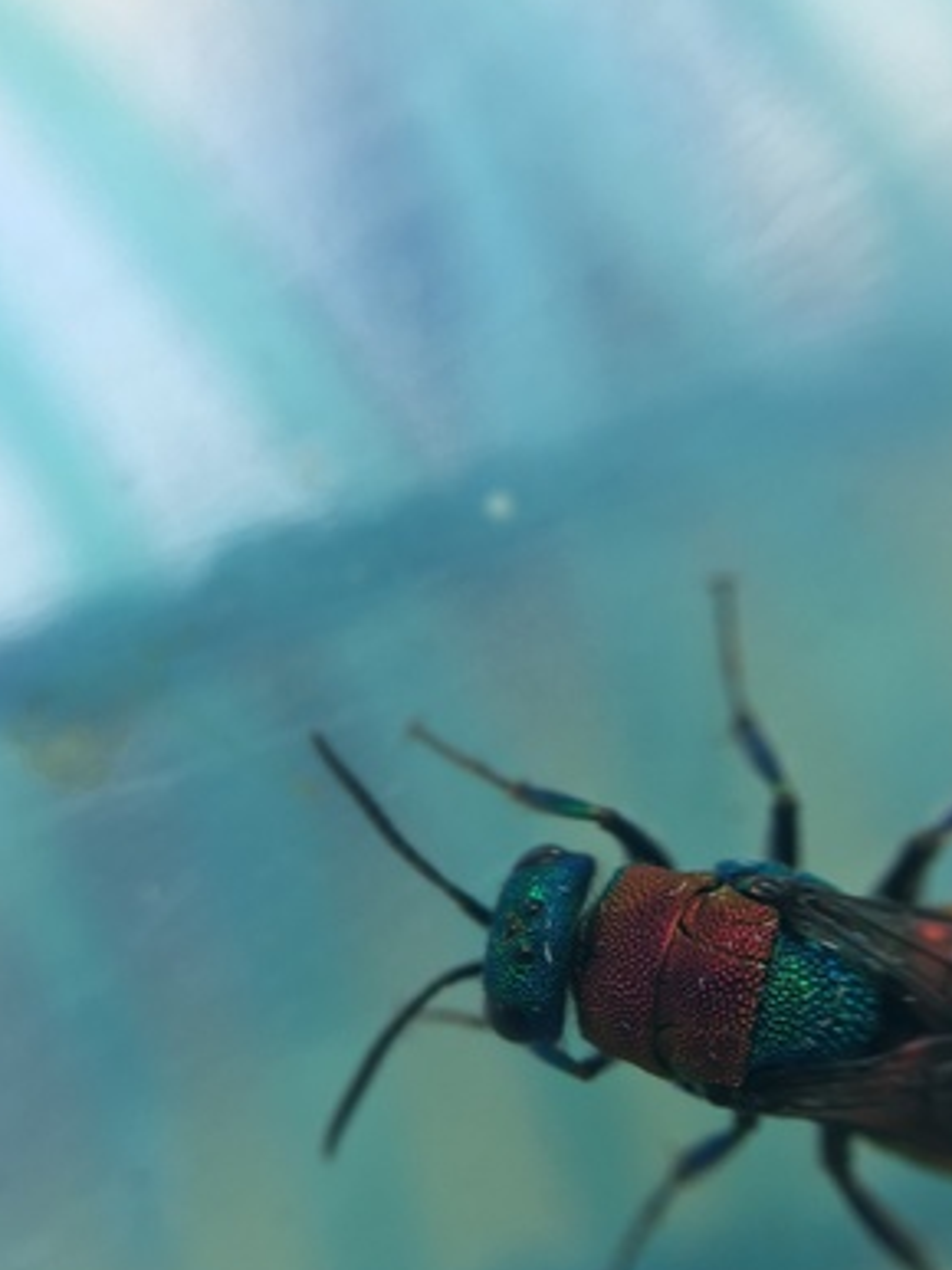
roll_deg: +35.9
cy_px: 847
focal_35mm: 48
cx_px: 443
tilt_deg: -0.2
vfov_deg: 39.2
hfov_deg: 30.2
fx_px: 1761
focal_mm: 4.15
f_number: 2.2
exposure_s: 1/288
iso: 25
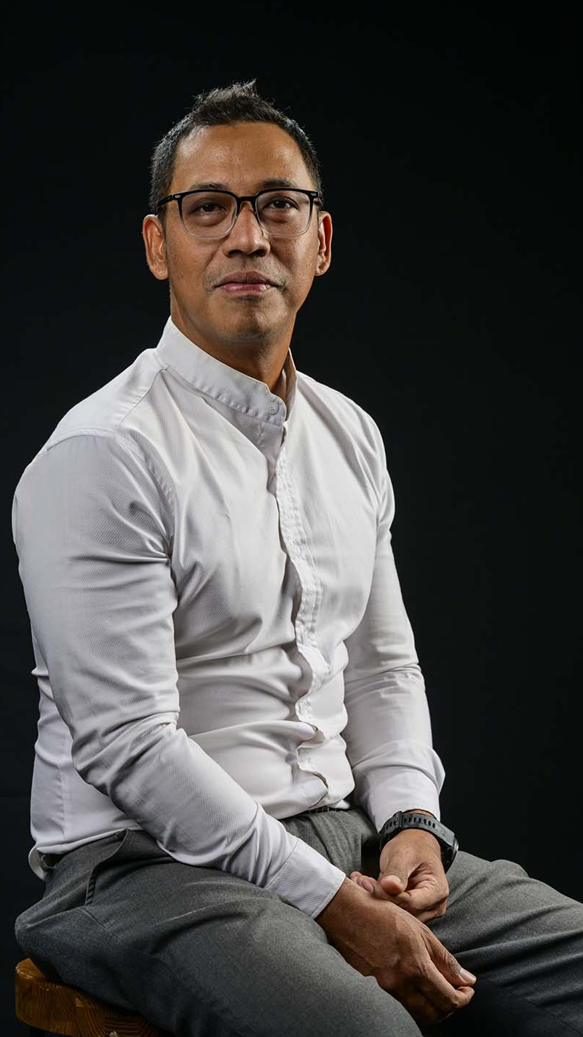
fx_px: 2475
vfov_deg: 23.7
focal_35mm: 90
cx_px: 242
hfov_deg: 13.4
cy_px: 514
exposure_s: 1/200
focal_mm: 85
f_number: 8
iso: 400
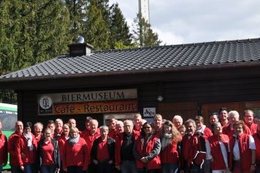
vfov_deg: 19.4
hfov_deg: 28.7
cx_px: 94
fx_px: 506
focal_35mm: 70
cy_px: 99
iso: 200
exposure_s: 1/200
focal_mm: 21
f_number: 13
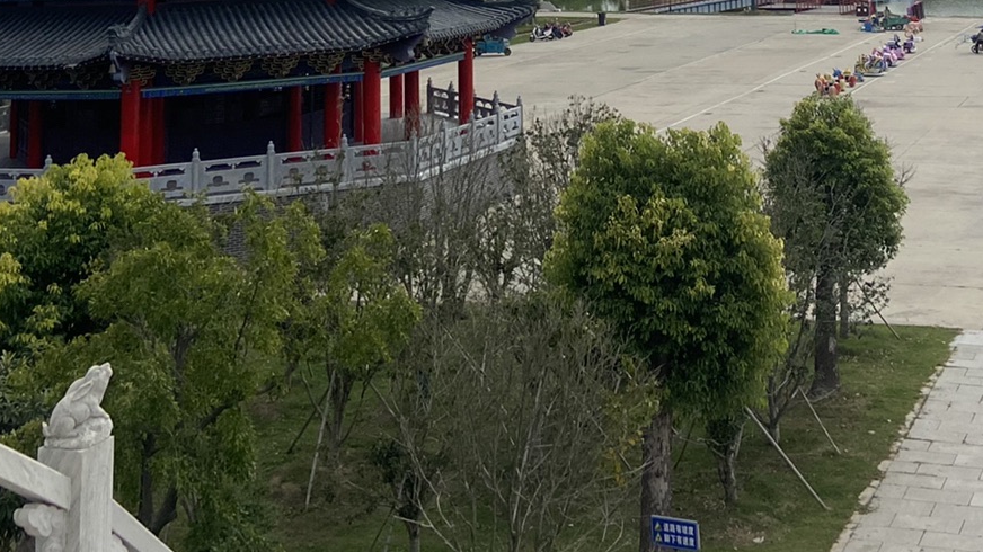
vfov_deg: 16.8
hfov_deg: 32.2
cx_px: 625
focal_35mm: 65
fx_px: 1694
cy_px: -279
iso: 32
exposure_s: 1/6061
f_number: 1.8
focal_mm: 4.25
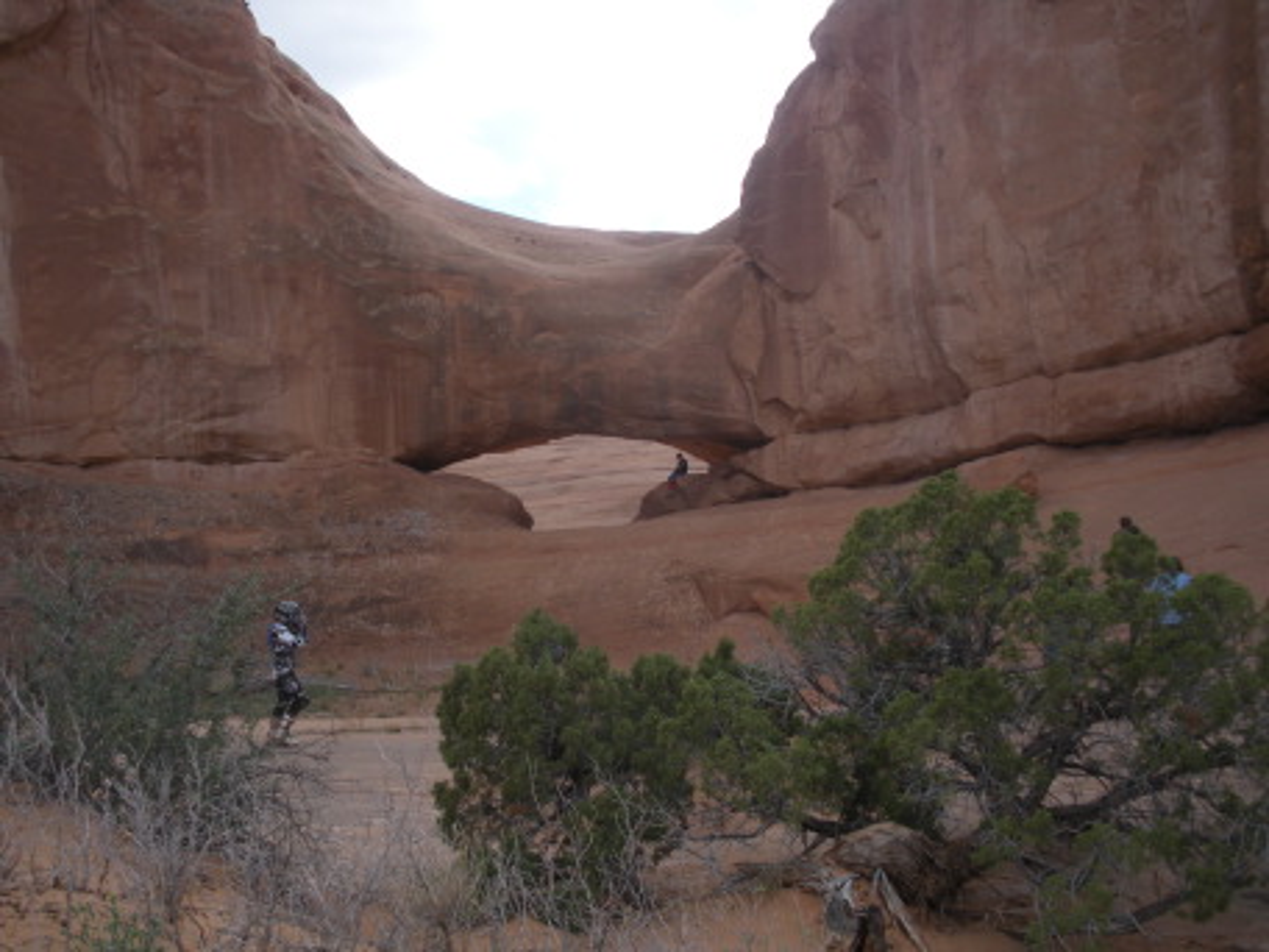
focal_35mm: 36
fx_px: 1320
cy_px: 476
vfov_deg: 39.7
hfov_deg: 51.4
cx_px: 634
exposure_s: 1/400
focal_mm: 6.3
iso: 64
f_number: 3.5
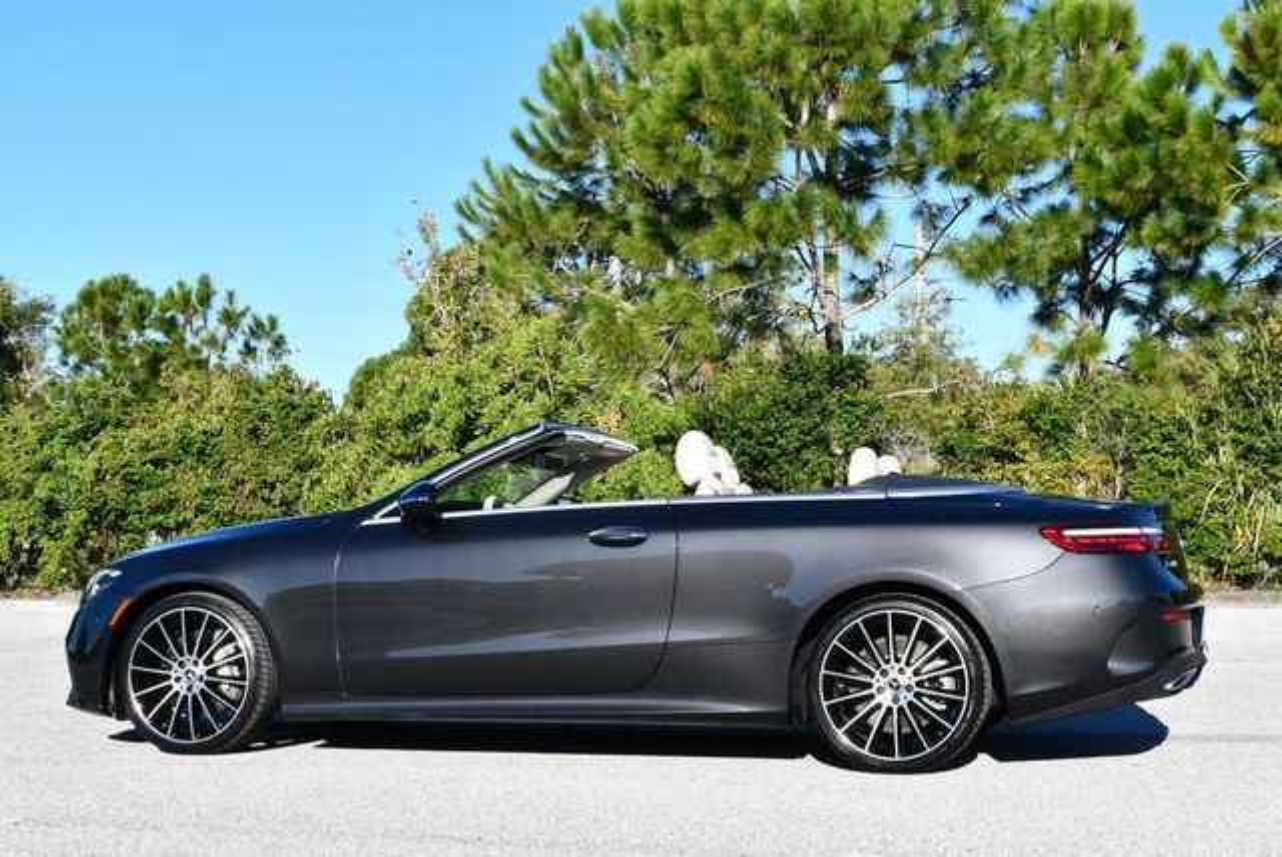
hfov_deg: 35.6
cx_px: 641
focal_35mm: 56
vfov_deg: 24.2
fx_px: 1996
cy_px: 428
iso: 160
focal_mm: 28
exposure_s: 1/250
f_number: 8
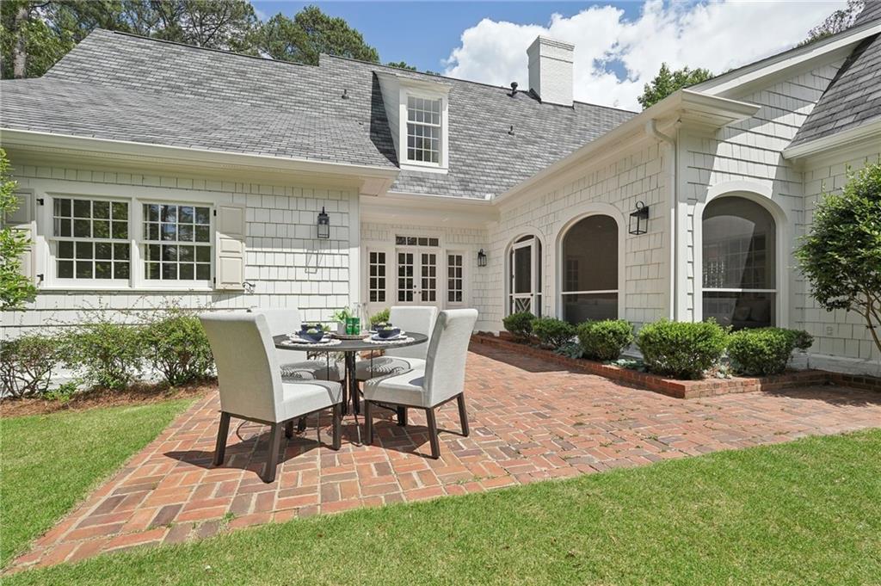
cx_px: 440
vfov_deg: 72.0
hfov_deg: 95.0
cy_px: 293
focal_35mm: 16
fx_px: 403
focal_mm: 16.5
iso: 400
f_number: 8
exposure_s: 1/1000
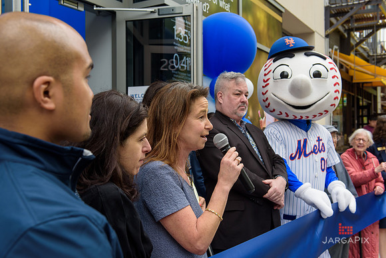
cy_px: 129
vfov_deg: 35.1
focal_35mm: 38
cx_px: 193
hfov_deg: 50.7
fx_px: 408
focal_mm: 38
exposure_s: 1/250
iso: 200
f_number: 5
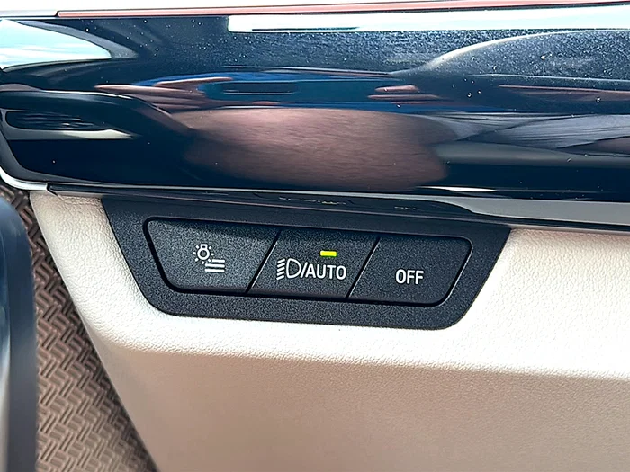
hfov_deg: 43.9
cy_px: 236
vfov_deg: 33.6
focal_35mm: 43
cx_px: 315
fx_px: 783
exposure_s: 1/120
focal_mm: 6.86
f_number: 1.78
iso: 80
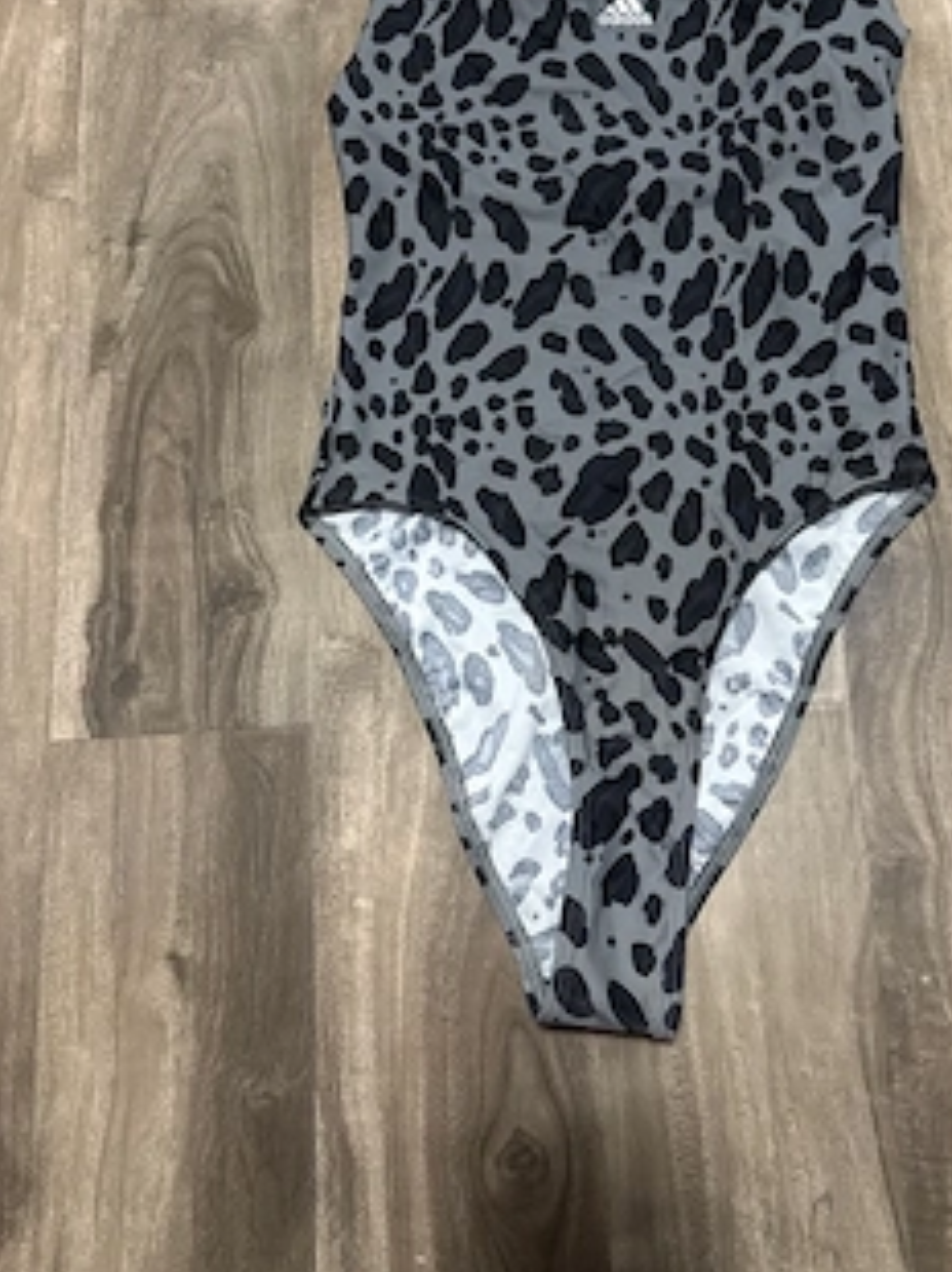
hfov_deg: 44.9
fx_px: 1138
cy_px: 501
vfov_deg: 57.9
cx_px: 611
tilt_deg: -76.3
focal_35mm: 31
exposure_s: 1/40
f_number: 1.78
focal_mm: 6.76
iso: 1000
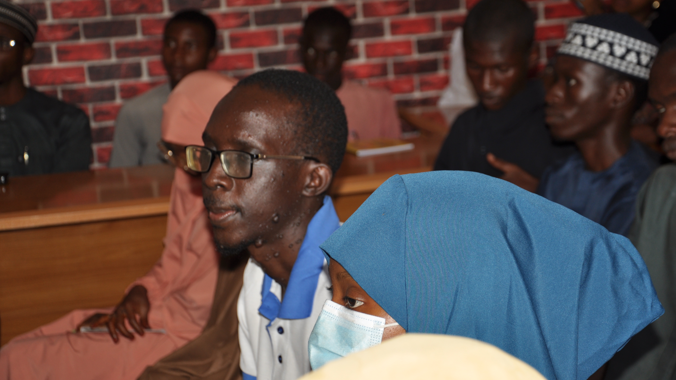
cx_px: 339
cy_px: 170
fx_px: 1470
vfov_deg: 14.7
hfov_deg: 25.9
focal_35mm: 82
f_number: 5
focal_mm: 52
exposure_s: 1/60
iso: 200
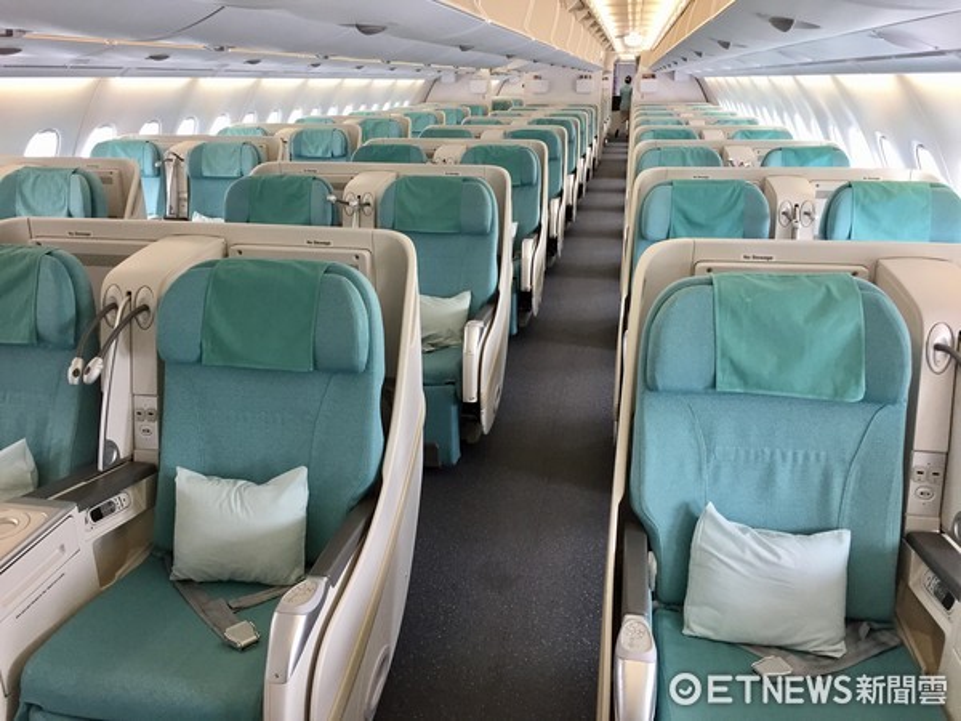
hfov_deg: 61.7
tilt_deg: -18.0
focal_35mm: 29
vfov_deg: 48.2
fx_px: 805
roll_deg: -0.1
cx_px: 480
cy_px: 360
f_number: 2.2
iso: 50
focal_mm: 4.15
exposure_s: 1/30
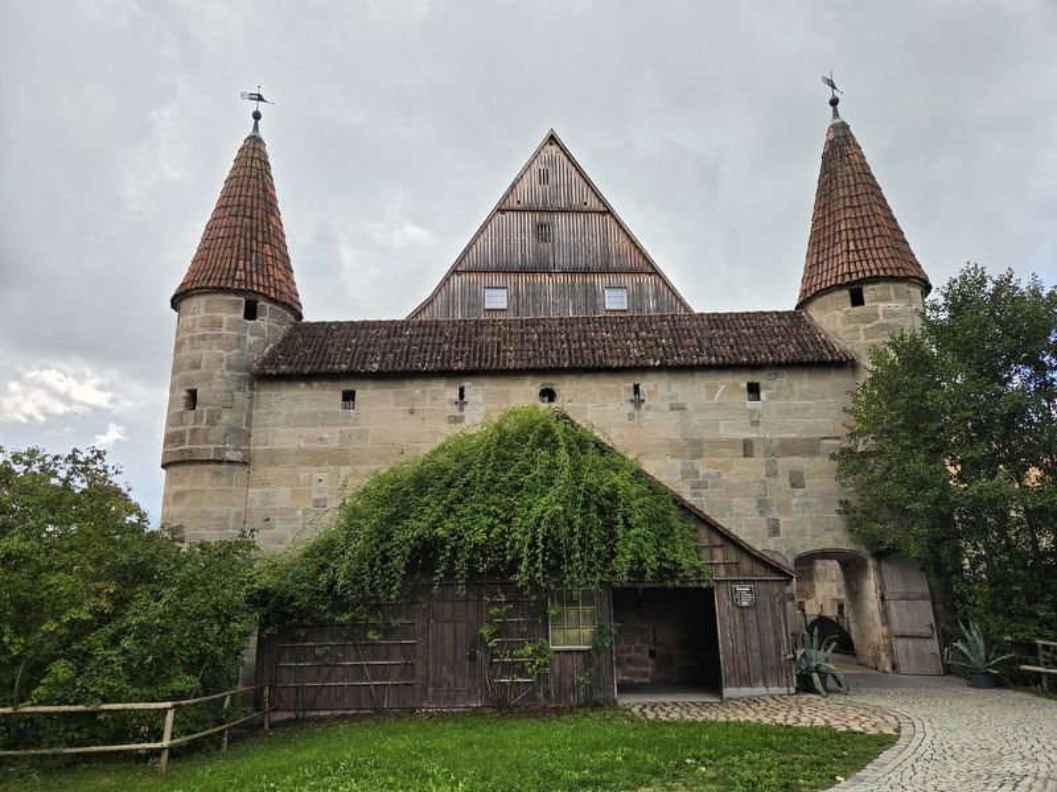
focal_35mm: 23
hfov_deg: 73.9
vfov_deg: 58.9
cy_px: 396
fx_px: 702
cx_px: 528
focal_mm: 5.4
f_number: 1.8
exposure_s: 1/3861
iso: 80
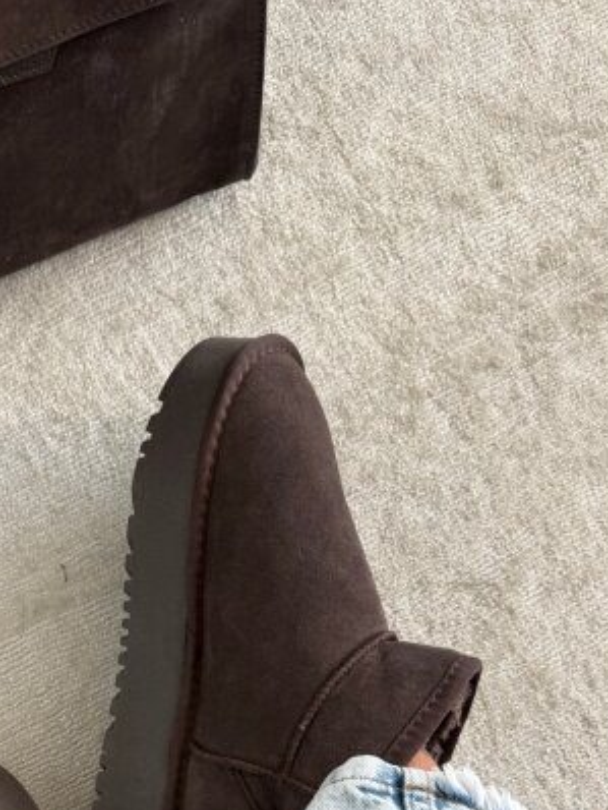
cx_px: 58
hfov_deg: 29.6
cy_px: 755
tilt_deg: -86.4
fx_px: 1100
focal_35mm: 47
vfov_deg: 37.3
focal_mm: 6.76
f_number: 1.78
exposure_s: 1/121
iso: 64
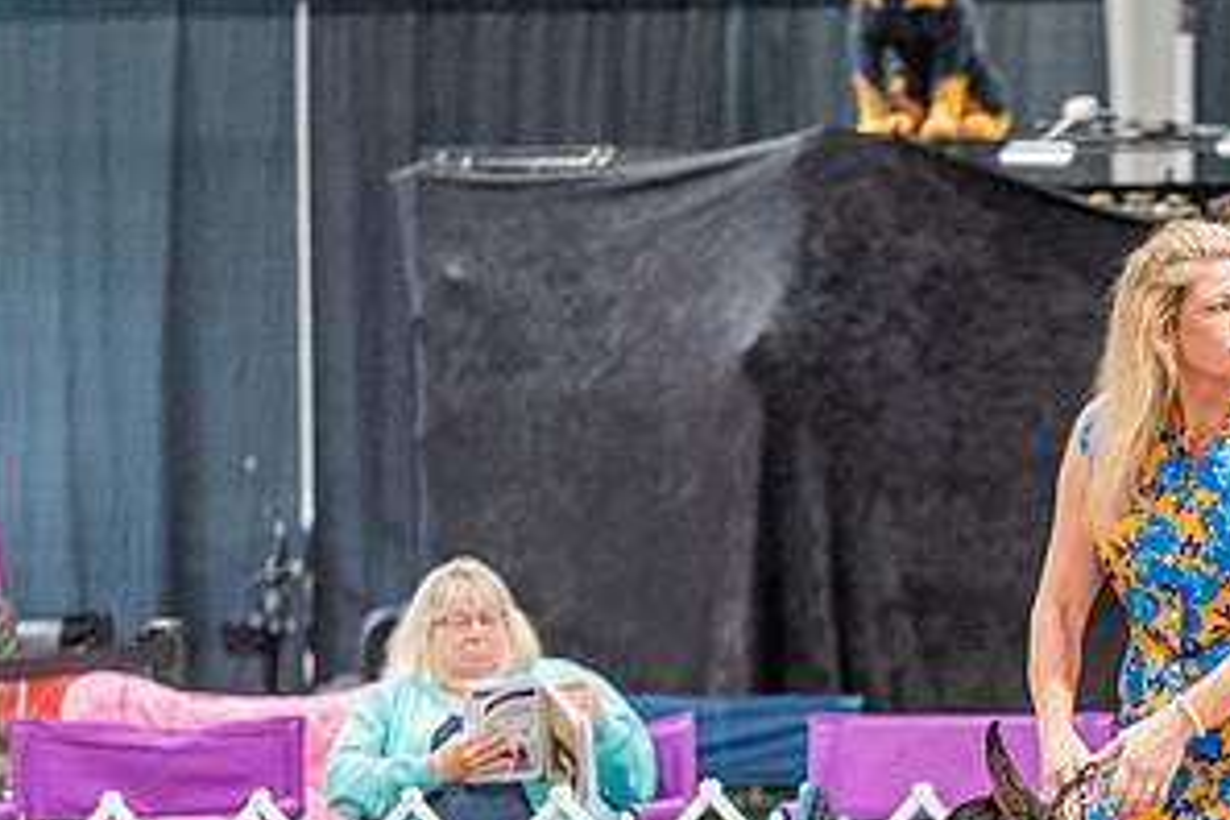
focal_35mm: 391
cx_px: 1164
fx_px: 13358
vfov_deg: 3.5
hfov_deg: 5.3
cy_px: 793
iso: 10000
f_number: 2.8
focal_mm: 200
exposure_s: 1/250
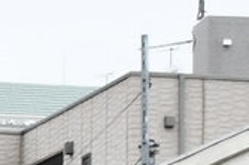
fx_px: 1493
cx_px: -359
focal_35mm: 216
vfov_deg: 5.8
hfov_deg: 8.6
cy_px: 554
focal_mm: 20
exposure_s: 1/80
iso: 800
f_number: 14
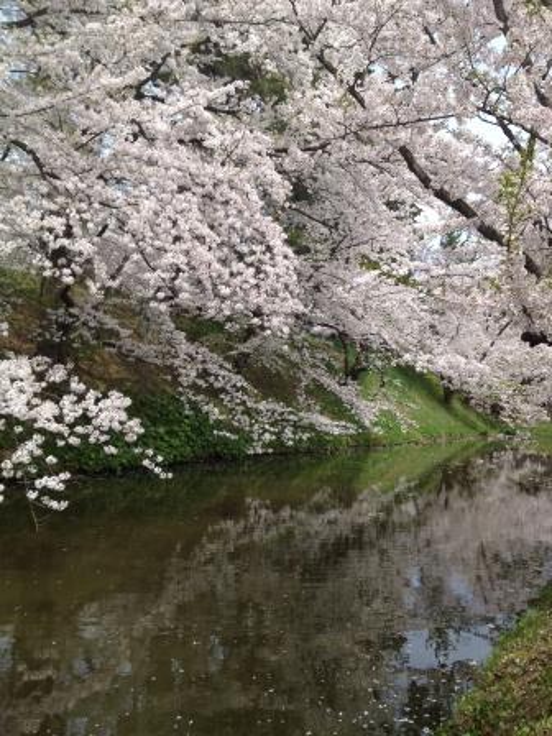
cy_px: 368
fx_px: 744
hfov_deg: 40.7
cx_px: 276
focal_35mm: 35
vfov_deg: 52.6
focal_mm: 4.28
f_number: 2.4
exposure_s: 1/986
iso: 64
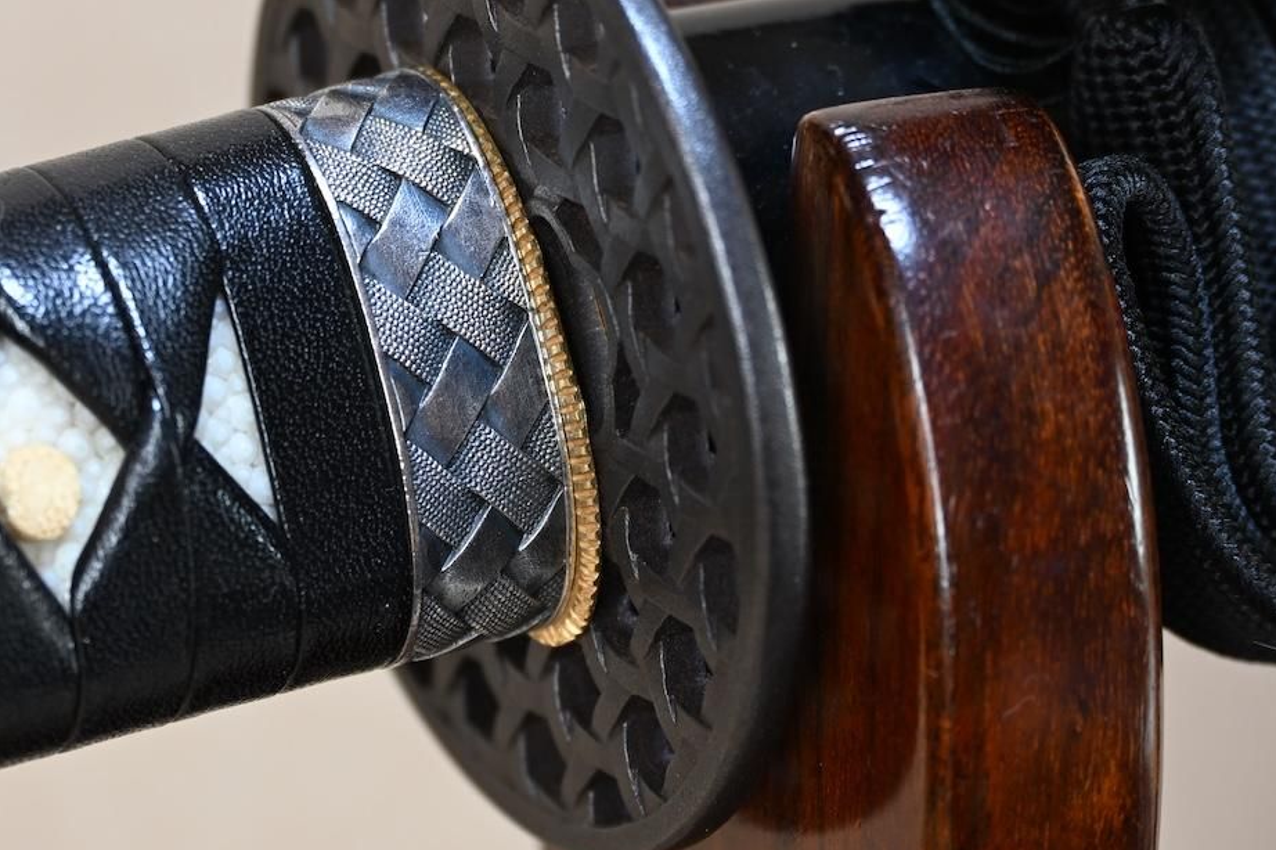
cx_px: 435
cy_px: 333
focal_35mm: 164
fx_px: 5810
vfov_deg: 8.4
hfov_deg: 12.5
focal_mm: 72
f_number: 5.3
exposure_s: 1/2
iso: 140
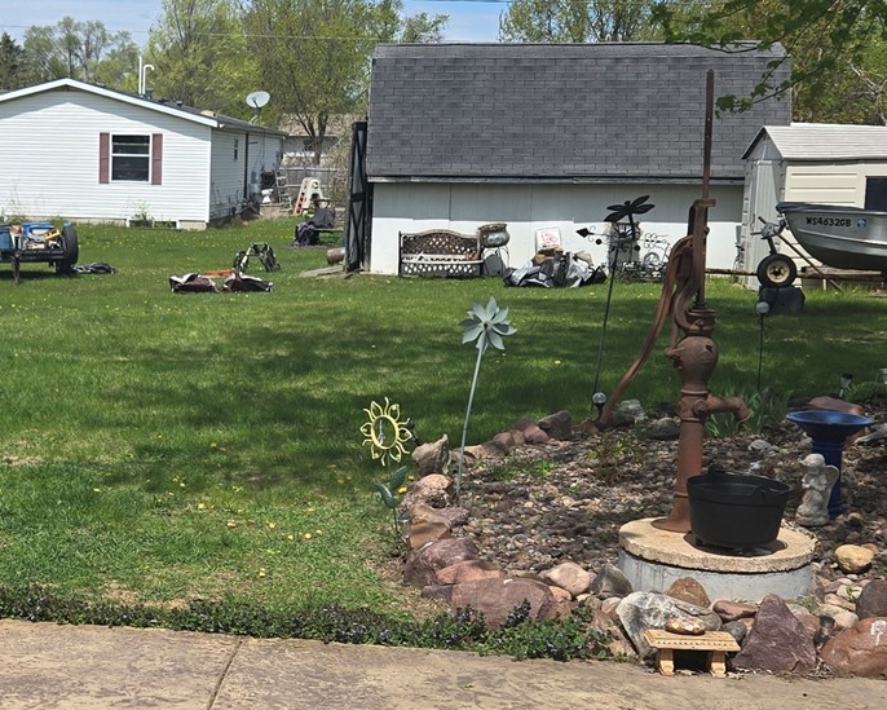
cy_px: 442
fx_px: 1759
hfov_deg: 27.7
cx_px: 164
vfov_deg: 22.8
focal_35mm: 67
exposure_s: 1/2054
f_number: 1.8
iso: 25
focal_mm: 5.4
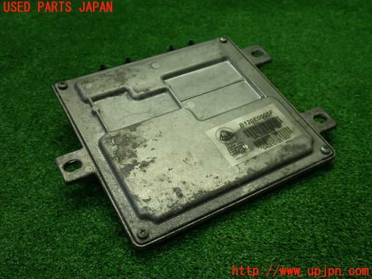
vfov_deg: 37.7
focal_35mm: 38
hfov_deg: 49.0
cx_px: 186
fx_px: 408
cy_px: 140
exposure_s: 1/80
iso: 125
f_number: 2.7
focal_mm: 6.83
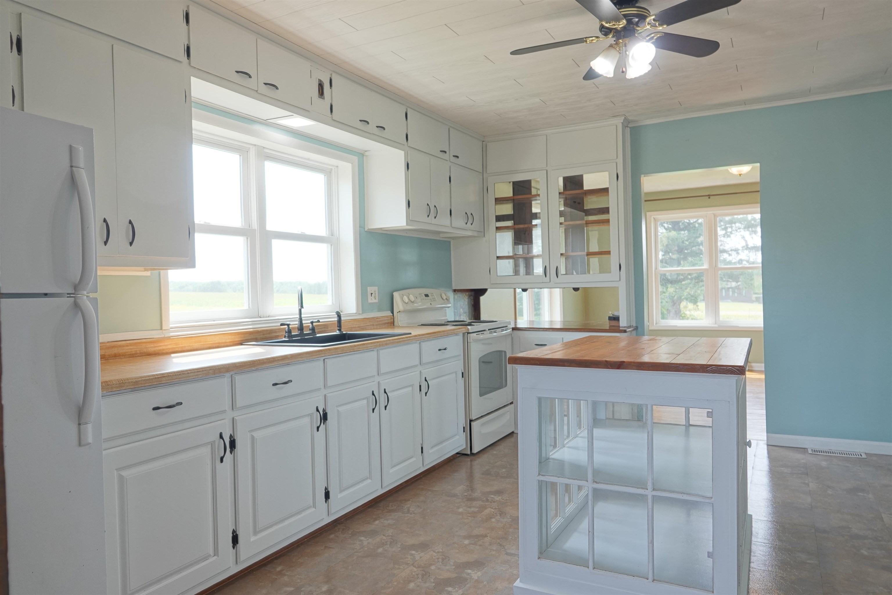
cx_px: 446
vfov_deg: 53.1
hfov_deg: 73.7
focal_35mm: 24
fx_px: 595
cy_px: 298
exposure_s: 1/40
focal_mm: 8.8
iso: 100
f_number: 2.4
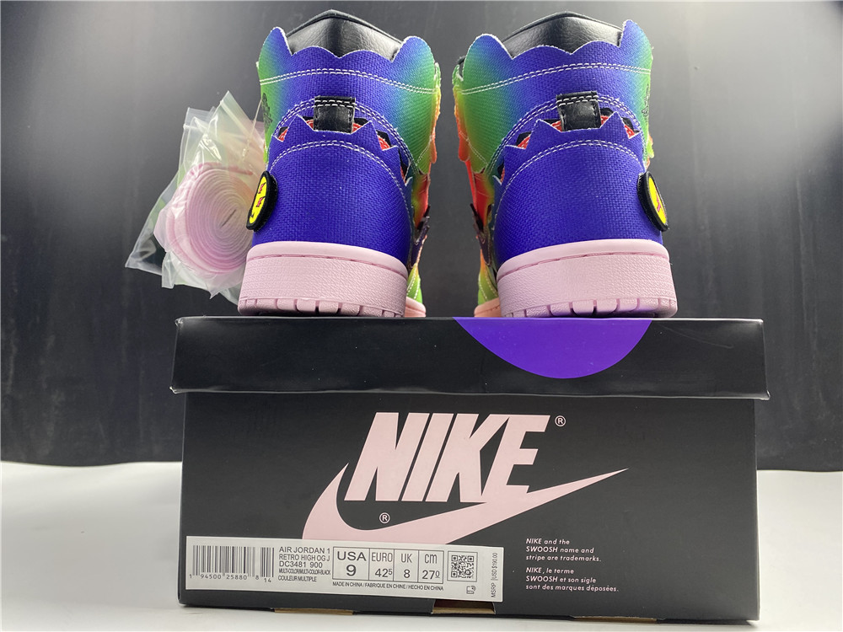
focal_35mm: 26
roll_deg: +0.6
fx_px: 633
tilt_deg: +5.7
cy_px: 316
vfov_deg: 53.1
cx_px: 422
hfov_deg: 67.3
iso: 125
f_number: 1.8
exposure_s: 1/84
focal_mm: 4.25
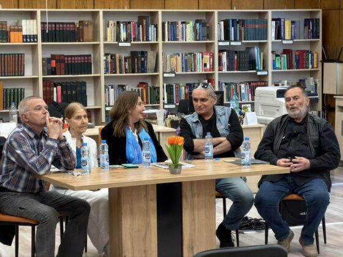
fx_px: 991
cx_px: 172
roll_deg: +0.6
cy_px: 128
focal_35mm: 100
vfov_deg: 14.8
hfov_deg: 19.6
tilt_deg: -5.4
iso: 400
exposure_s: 1/100
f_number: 2.8
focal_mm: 16.89
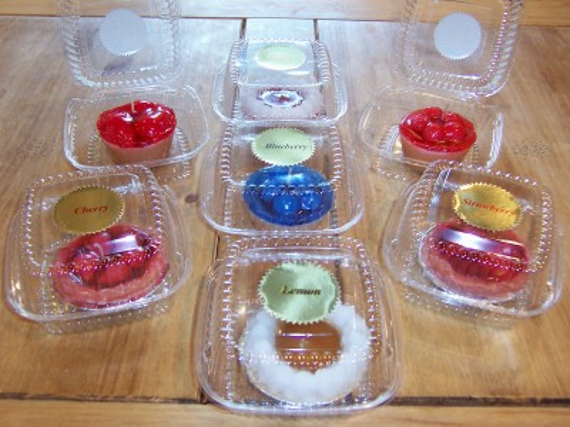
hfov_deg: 51.4
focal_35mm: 36
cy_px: 214
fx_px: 593
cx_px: 285
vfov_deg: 39.7
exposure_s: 1/8
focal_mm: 5.6
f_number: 2.8
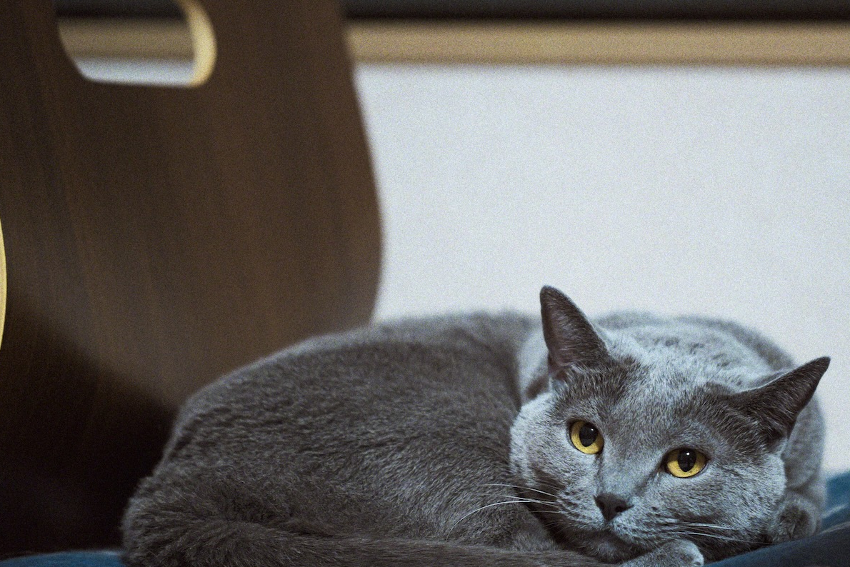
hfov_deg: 16.9
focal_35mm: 121
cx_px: 506
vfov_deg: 11.3
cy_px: 335
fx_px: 2857
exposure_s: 1/40
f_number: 2.8
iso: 2000
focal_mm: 90
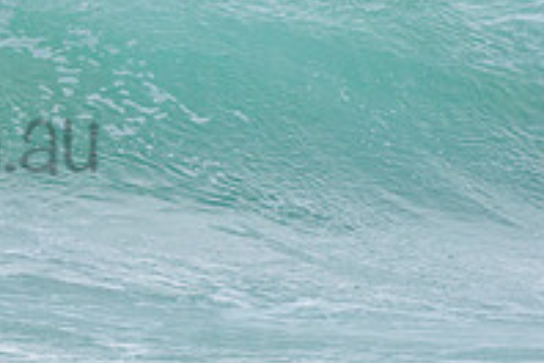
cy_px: 13
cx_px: -371
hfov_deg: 1.2
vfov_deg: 0.8
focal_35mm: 1791
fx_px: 27062
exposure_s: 1/2000
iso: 450
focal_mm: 500
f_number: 5.6
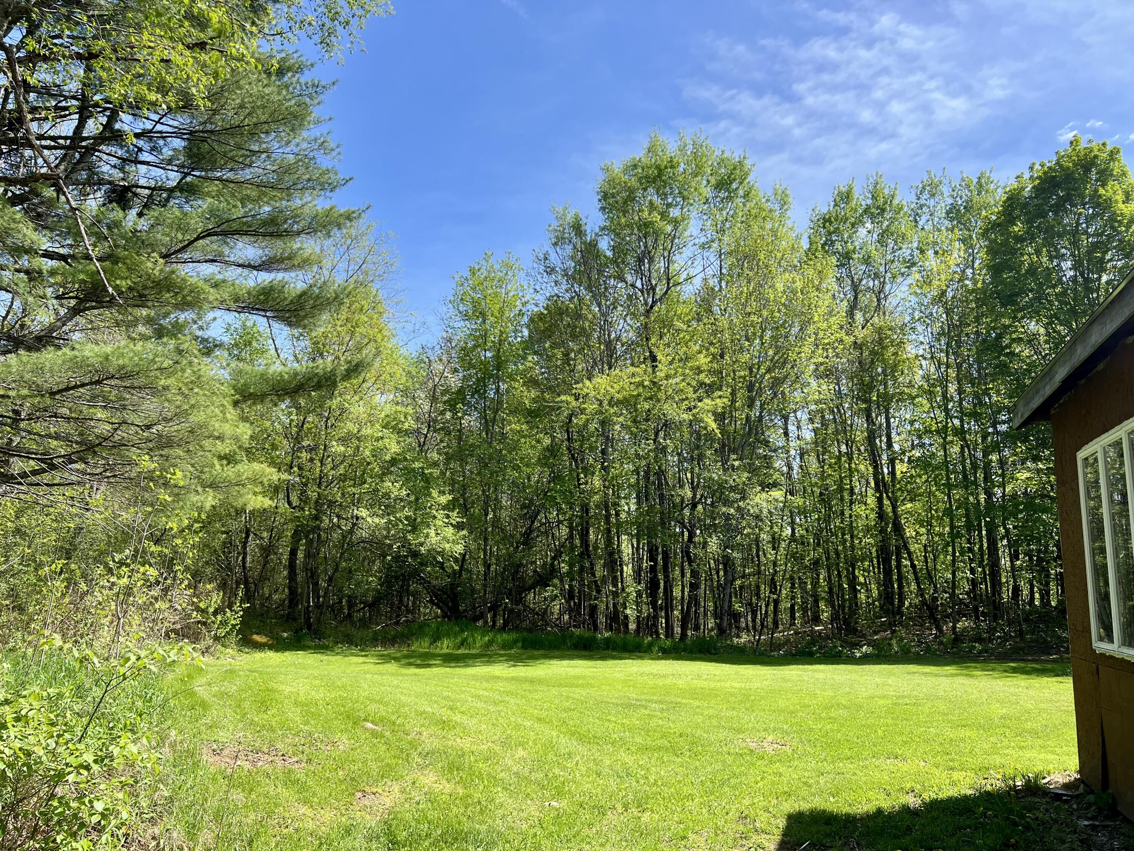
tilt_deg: +10.4
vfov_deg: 53.1
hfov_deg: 67.3
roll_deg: -0.4
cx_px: 567
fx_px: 852
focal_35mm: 26
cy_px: 426
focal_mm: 5.7
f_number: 1.5
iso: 50
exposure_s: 1/2299
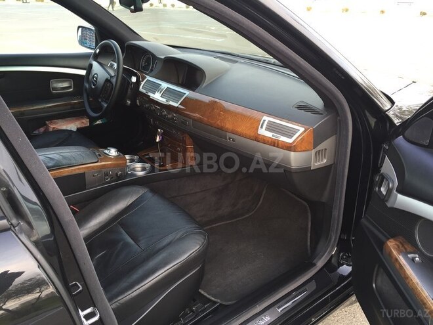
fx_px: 363
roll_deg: -2.0
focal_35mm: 29
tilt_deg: -24.7
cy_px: 162
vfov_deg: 48.2
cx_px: 216
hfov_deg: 61.7
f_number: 2.2
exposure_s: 1/105
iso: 32
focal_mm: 4.15
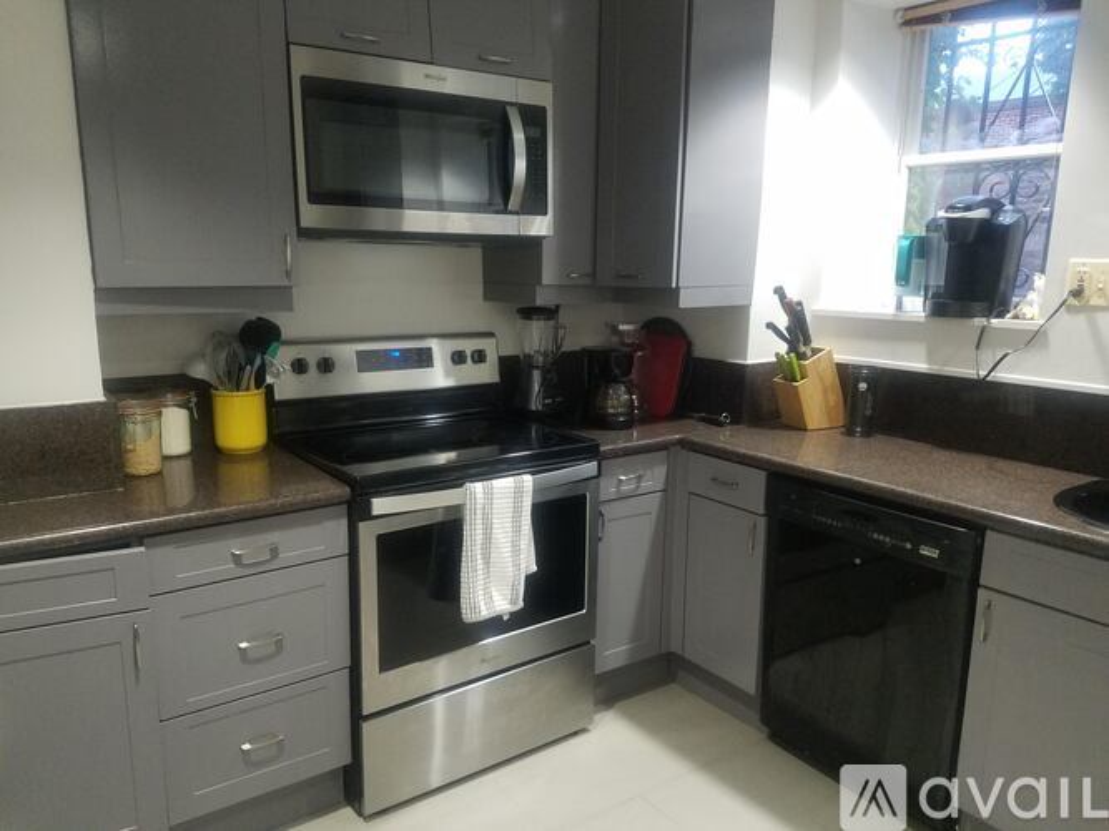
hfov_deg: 67.3
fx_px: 833
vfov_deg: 53.0
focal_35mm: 26
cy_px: 416
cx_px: 554
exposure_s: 1/20
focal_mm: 4.2
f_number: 1.7
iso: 250
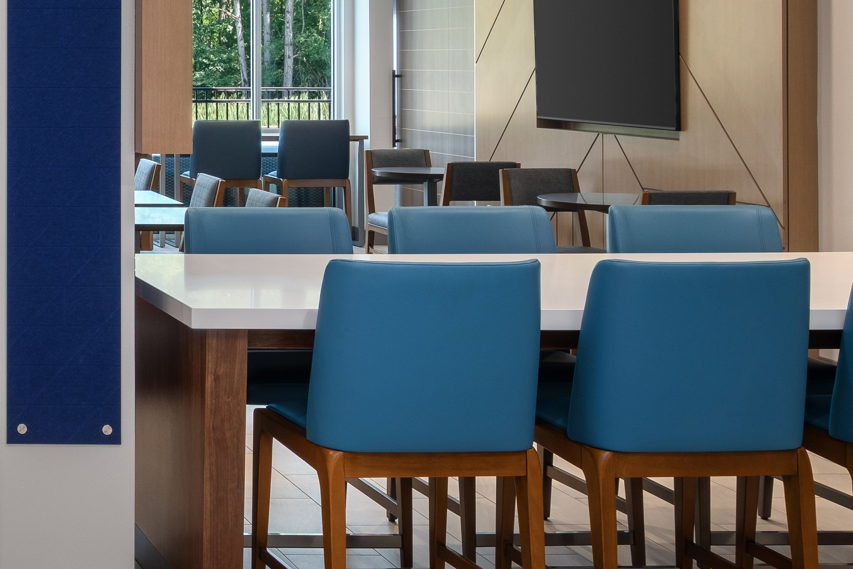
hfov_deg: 27.1
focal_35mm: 63
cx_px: -240
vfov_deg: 21.1
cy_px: 42
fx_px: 1493
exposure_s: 1/30
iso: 320
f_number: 9
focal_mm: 15.1
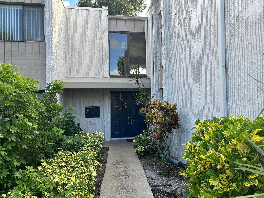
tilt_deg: +1.2
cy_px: 99
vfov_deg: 53.1
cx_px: 132
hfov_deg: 67.3
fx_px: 198
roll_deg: +2.1
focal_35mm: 26
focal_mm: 5.7
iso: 50
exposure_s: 1/502
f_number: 1.5
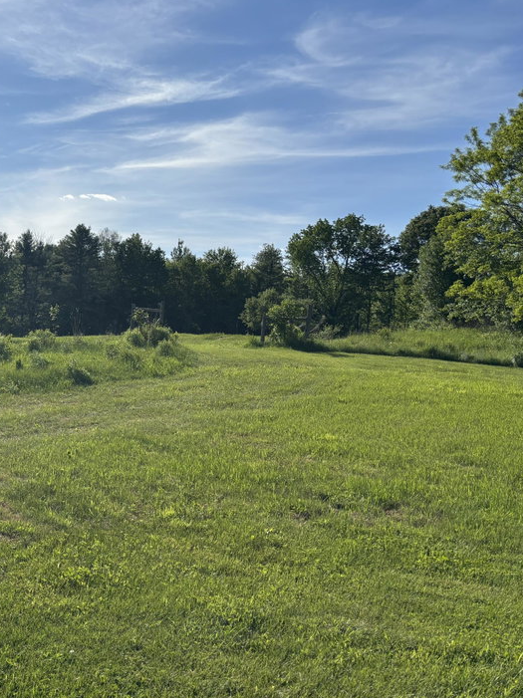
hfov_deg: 34.8
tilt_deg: -1.9
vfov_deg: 49.0
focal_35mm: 38
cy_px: 330
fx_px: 766
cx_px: 19
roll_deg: -4.7
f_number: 1.6
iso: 50
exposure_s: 1/8333
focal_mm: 5.96
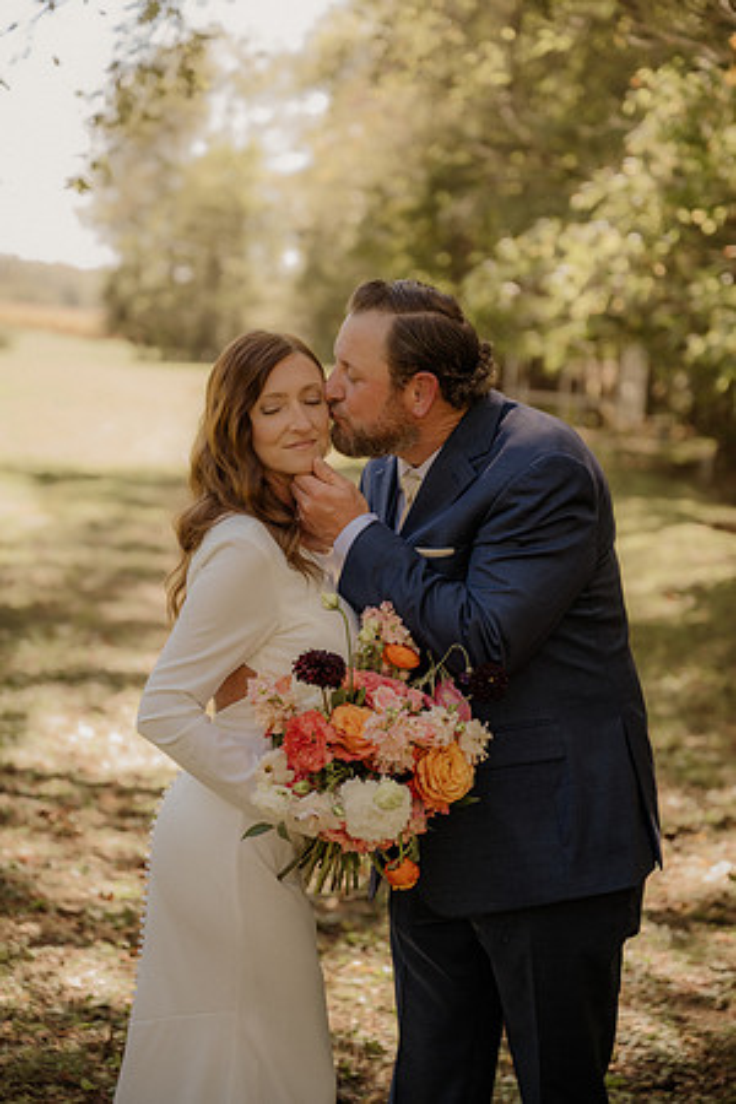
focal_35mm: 70
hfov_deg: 19.5
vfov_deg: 28.8
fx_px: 2146
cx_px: 368
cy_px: 552
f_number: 2.8
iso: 400
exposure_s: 1/500
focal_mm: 70
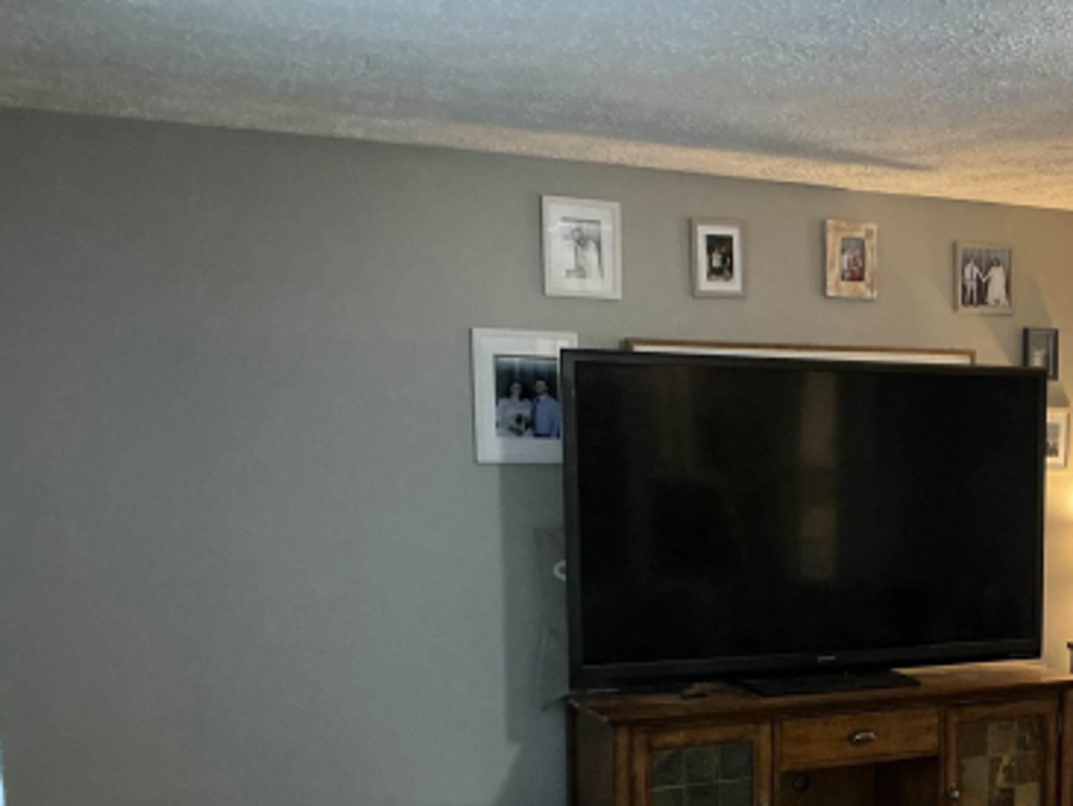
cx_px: 972
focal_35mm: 51
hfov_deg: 35.2
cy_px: 659
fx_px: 1582
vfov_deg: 27.9
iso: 250
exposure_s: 1/30
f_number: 1.8
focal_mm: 3
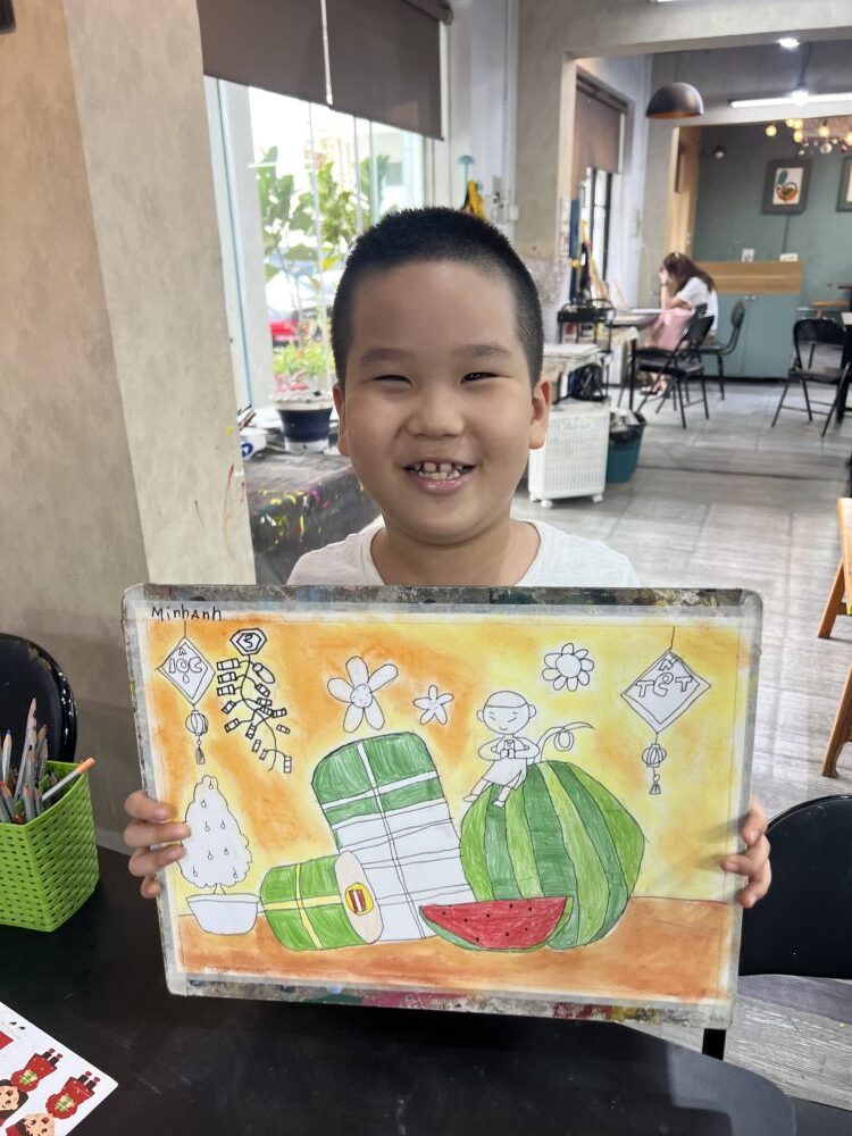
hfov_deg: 53.1
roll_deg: +0.7
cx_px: 426
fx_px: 853
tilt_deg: -21.2
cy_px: 568
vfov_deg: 67.3
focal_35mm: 26
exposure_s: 1/100
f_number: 1.5
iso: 100
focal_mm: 5.7
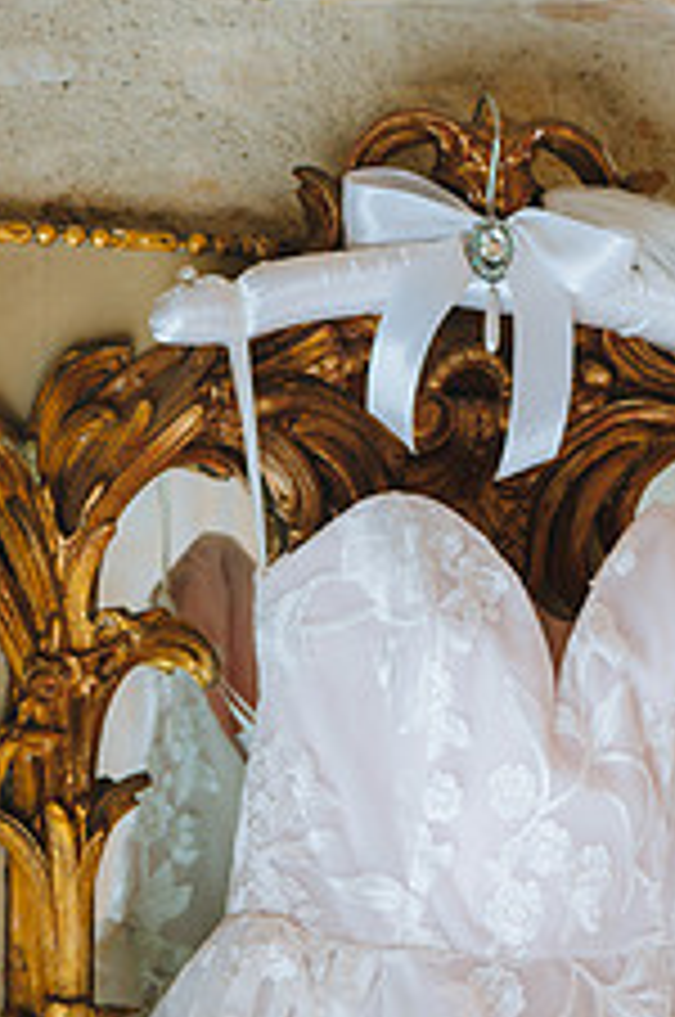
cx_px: 488
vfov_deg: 9.8
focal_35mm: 209
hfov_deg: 6.5
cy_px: 882
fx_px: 5896
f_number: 4.5
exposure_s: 1/320
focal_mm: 105
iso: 1000
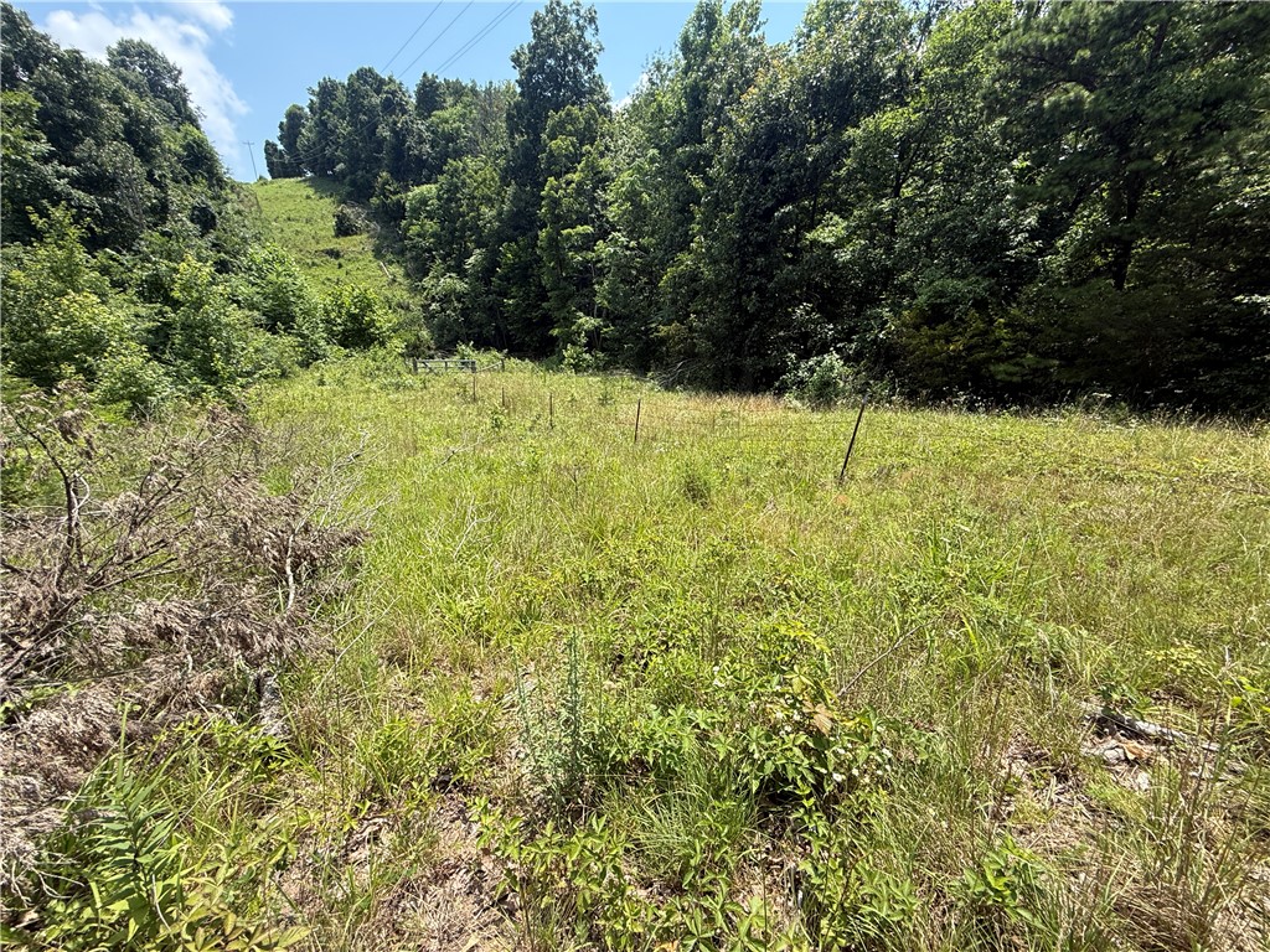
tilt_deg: -18.9
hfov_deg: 102.1
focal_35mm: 14
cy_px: 476
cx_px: 635
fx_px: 514
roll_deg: +1.0
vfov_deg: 85.7
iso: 50
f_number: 2.2
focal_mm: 2.22
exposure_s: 1/888
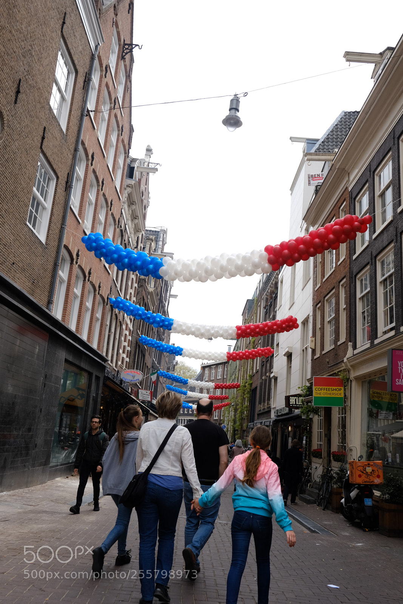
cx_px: 202
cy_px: 302
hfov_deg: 37.9
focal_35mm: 35
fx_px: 588
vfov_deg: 54.4
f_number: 8
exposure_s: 1/210
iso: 200
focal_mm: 23
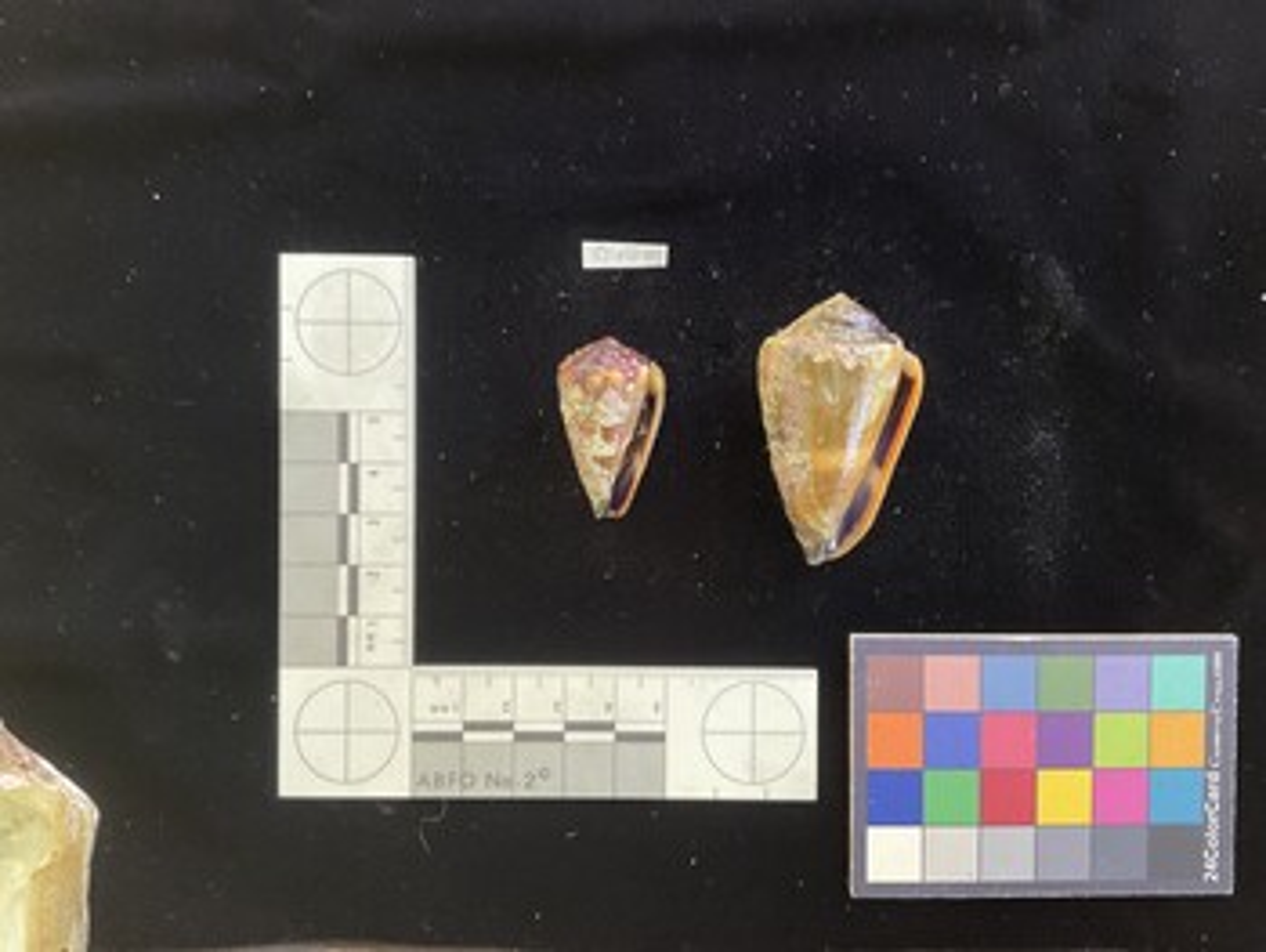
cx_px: 633
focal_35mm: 29
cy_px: 476
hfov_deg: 61.6
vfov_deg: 48.3
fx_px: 1061
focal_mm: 3
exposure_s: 1/60
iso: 160
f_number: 1.8
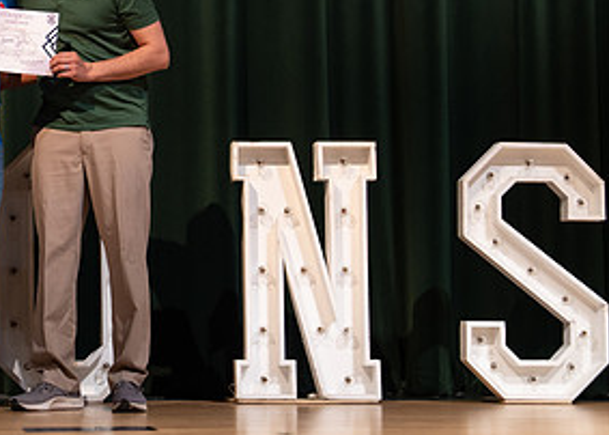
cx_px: 30
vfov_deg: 12.7
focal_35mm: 113
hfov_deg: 17.4
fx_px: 1954
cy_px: 101
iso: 500
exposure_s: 1/320
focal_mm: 50
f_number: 1.2
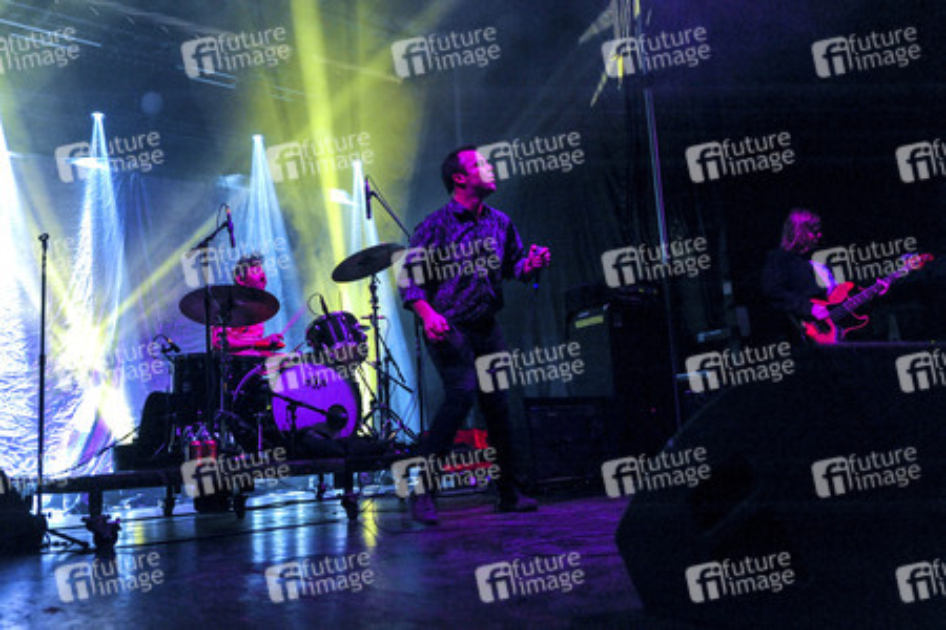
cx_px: 473
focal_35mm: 32
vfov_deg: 41.1
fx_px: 841
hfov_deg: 58.7
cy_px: 315
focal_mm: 32
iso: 6400
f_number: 2.8
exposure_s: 1/100
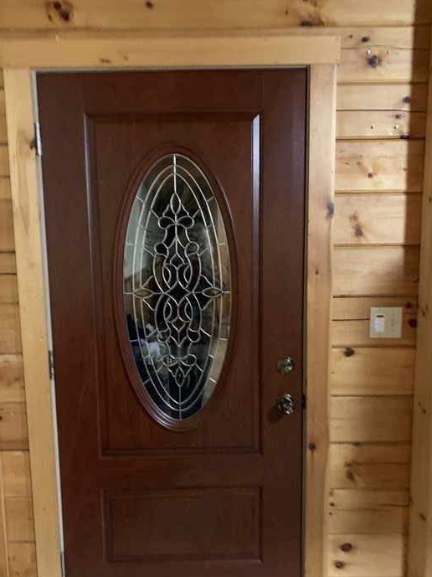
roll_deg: -0.1
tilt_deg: -12.6
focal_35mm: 29
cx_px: 197
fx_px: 483
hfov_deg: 48.1
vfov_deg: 61.6
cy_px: 314
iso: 640
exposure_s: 1/20
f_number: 1.8
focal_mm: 4.25
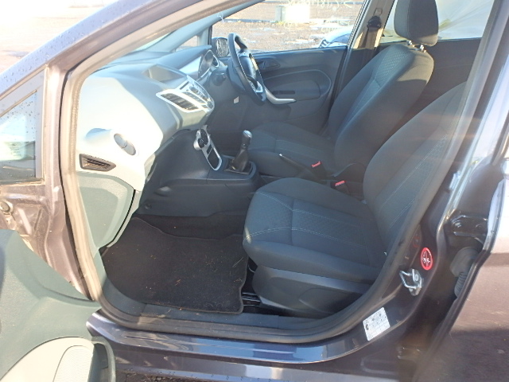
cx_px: 254
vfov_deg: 63.4
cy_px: 191
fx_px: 309
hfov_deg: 79.0
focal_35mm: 21
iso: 200
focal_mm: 3.7
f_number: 3.5
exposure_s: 1/60
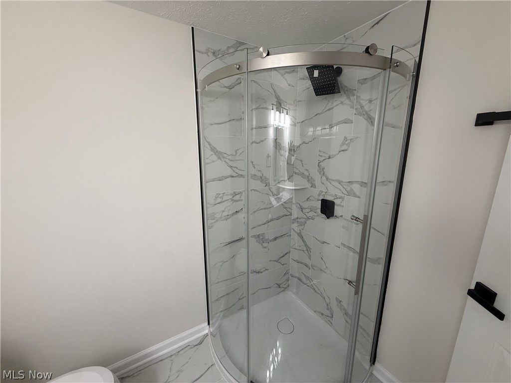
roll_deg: -0.8
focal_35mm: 14
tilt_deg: -11.8
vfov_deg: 85.7
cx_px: 256
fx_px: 207
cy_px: 192
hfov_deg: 102.1
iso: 160
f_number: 2.2
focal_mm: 2.22
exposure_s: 1/120
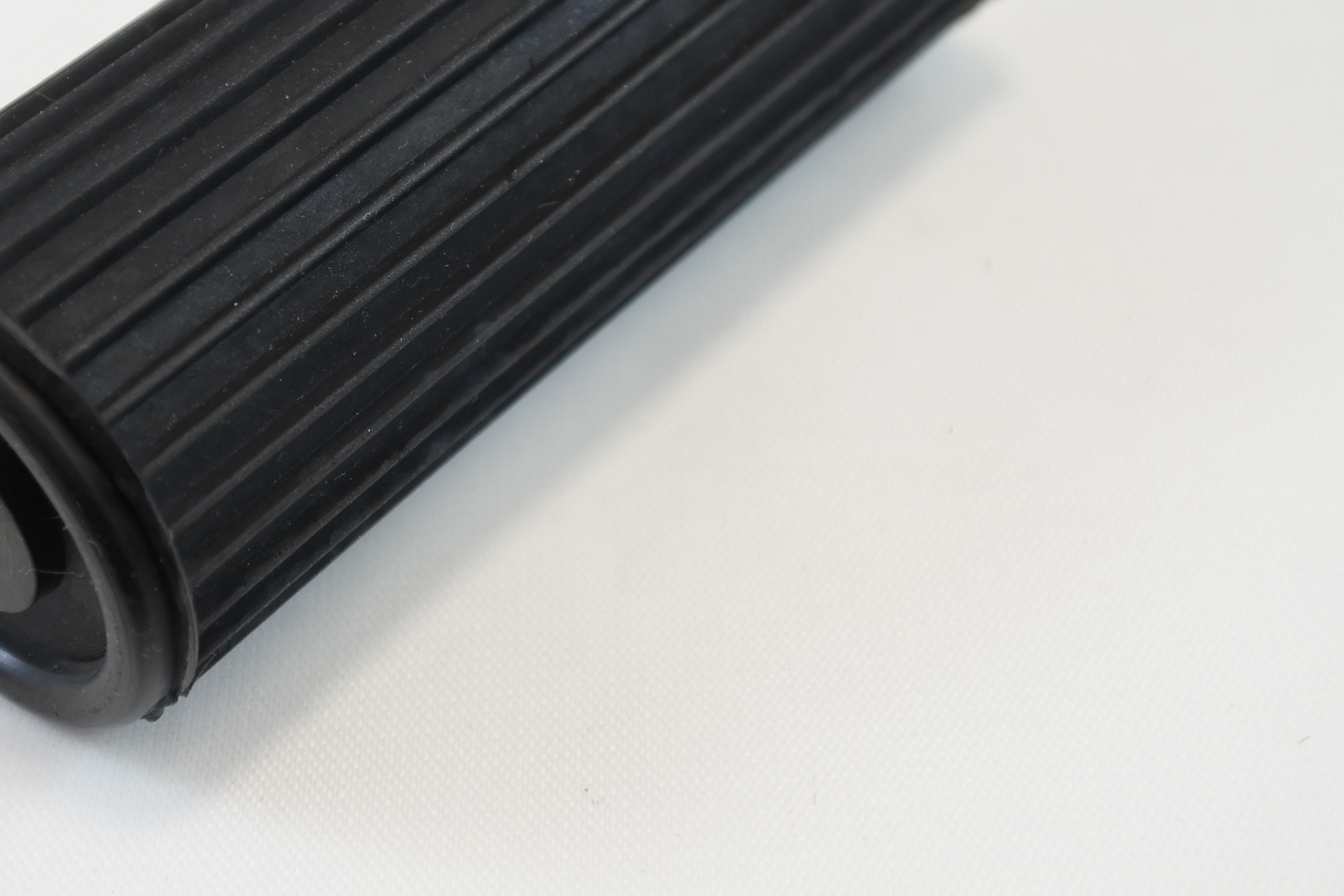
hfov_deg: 27.4
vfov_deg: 18.6
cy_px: 277
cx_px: 377
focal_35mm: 73
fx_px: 2725
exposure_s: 1/125
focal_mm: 16.5
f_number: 4.5
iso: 400
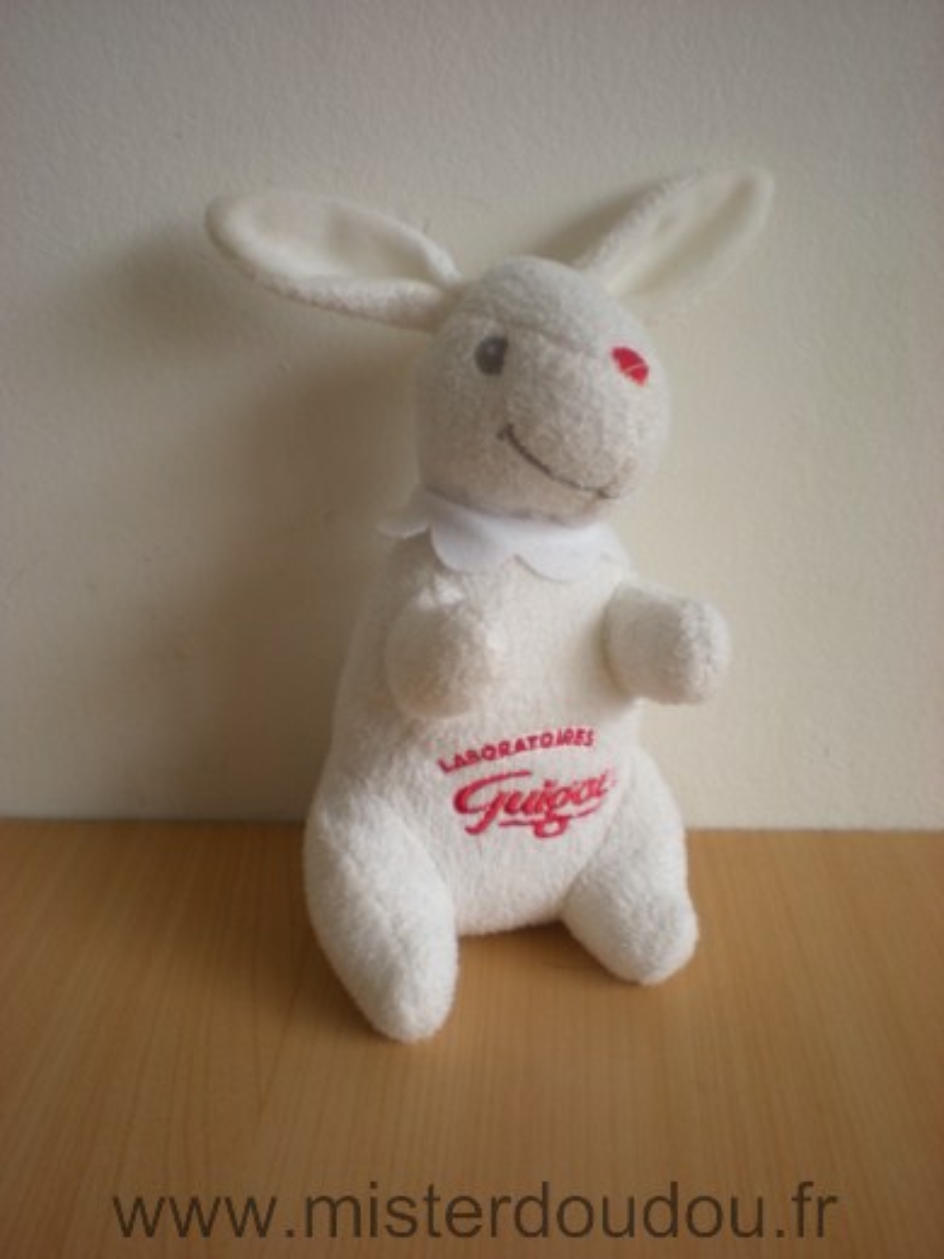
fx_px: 1382
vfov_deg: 49.0
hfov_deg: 37.7
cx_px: 472
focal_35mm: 38
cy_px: 630
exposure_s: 1/69
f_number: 3.1
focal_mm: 6.3
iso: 64
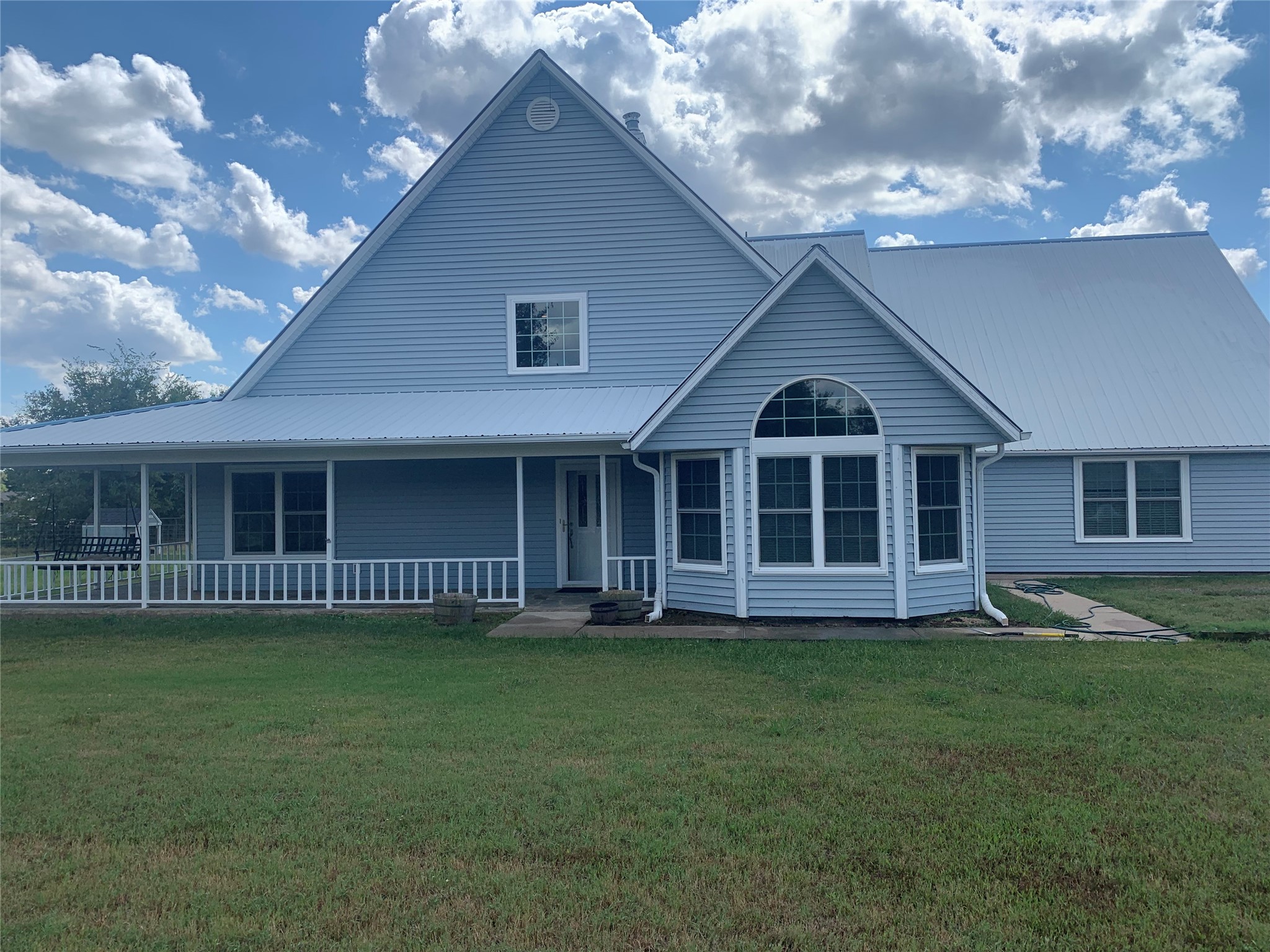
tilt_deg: +2.6
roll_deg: +1.1
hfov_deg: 67.3
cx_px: 635
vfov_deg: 53.1
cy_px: 476
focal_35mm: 26
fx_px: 954
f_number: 1.8
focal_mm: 4.25
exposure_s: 1/2481
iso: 25
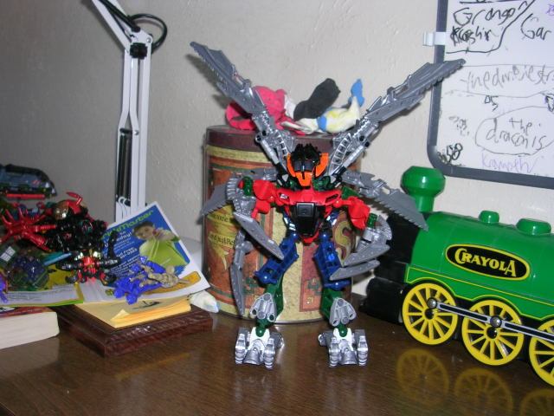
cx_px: 277
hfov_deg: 49.0
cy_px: 208
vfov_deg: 37.7
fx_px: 608
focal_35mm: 38
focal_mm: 5.8
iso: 50
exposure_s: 1/60.1
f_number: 2.8
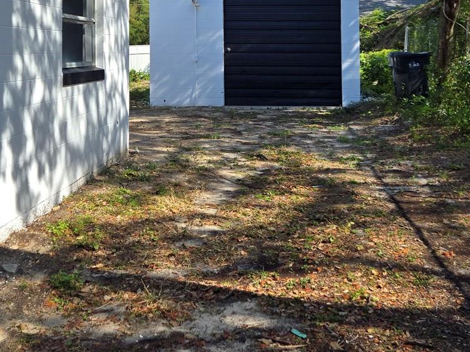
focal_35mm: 49
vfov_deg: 28.6
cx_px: 231
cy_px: 38
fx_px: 665
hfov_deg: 38.9
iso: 25
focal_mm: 5.4
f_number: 1.8
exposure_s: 1/970
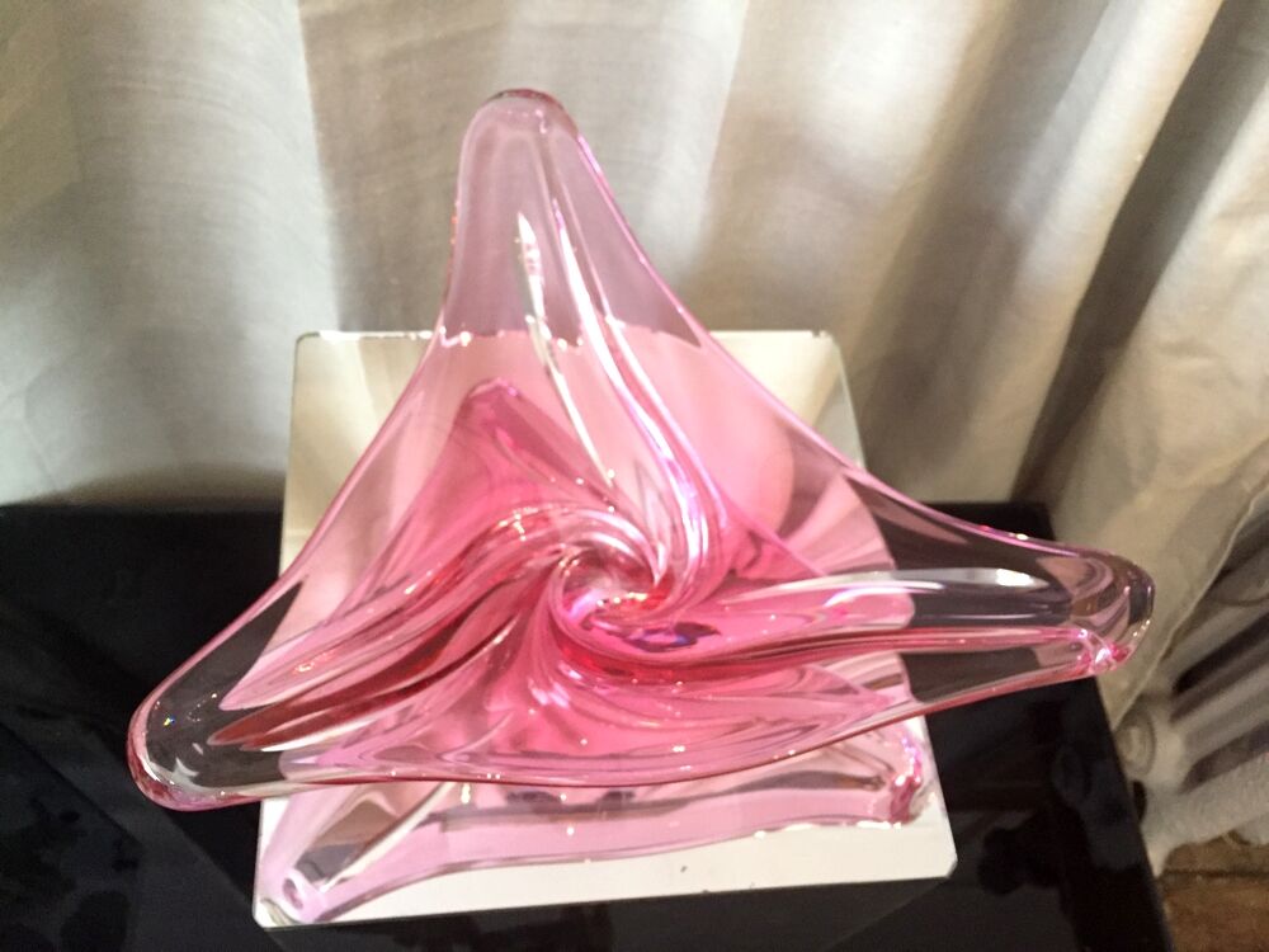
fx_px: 1063
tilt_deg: -57.4
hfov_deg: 61.7
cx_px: 634
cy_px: 476
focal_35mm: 29
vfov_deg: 48.2
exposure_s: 1/25
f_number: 2.2
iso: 250
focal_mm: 4.15
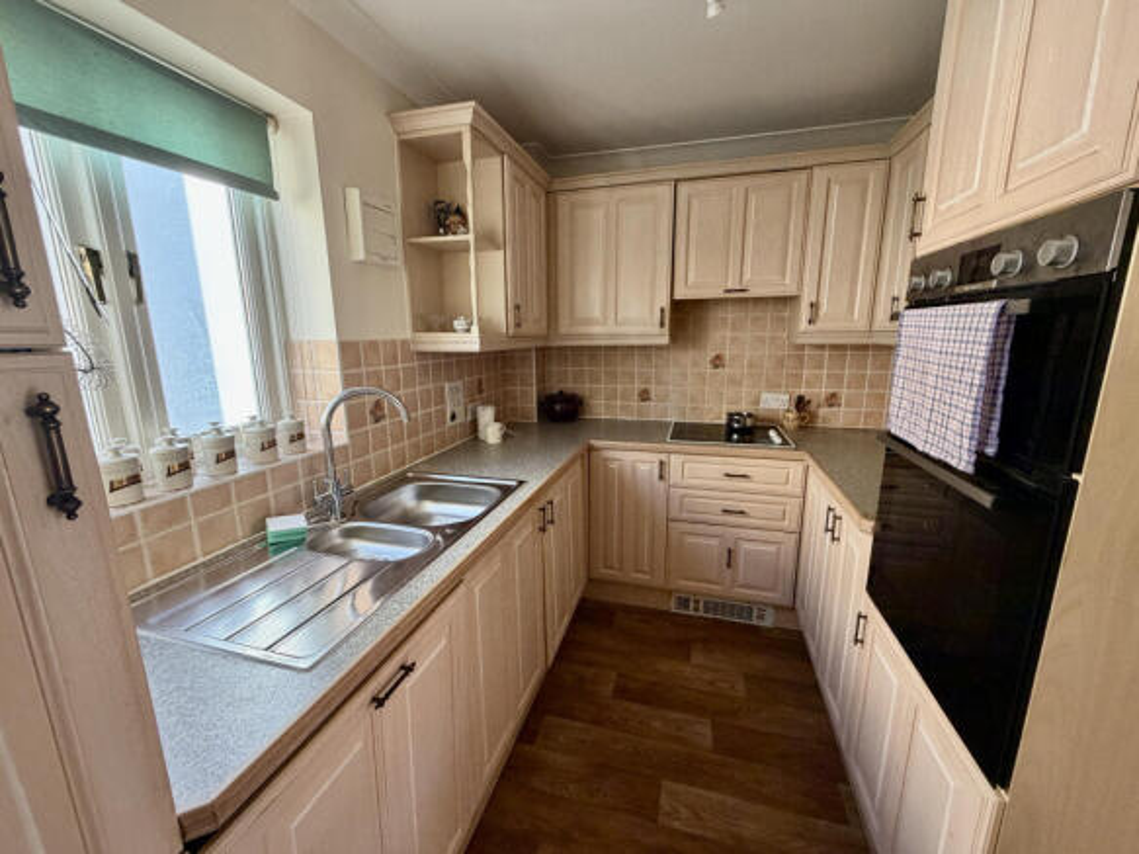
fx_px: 461
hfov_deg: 102.1
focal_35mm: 14
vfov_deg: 85.7
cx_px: 570
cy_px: 427
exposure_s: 1/121
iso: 250
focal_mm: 2.22
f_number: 2.2
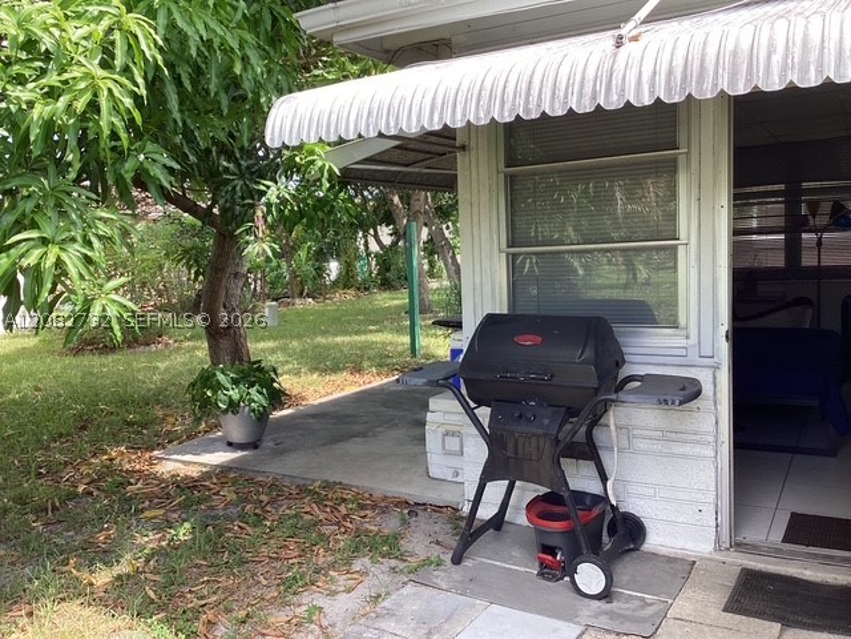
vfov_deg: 45.4
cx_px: 426
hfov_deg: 58.4
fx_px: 762
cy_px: 320
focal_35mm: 31
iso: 25
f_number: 2.4
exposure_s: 1/100
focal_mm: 3.3
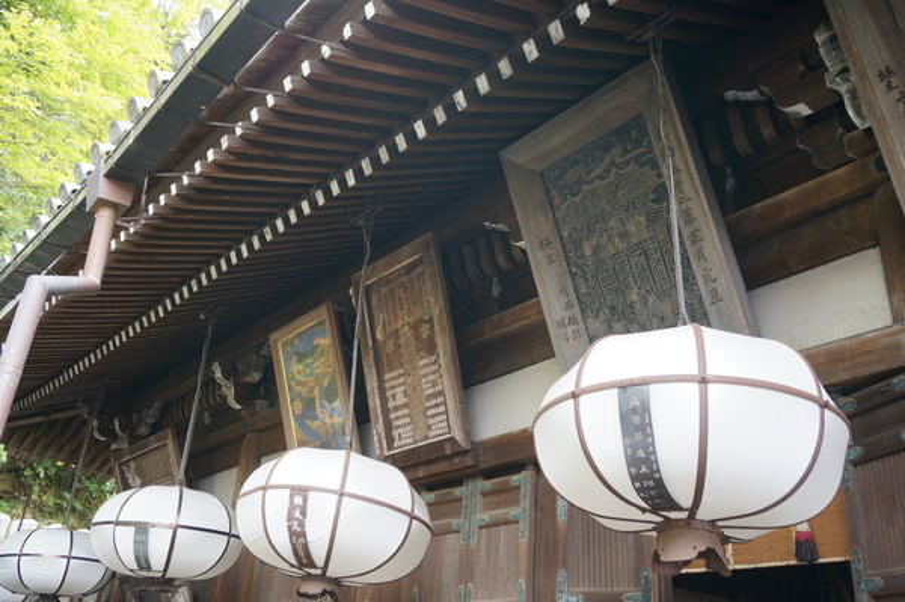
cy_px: 301
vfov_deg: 39.9
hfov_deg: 57.3
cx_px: 452
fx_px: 829
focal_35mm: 33
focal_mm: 22
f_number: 5
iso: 320
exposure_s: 1/40
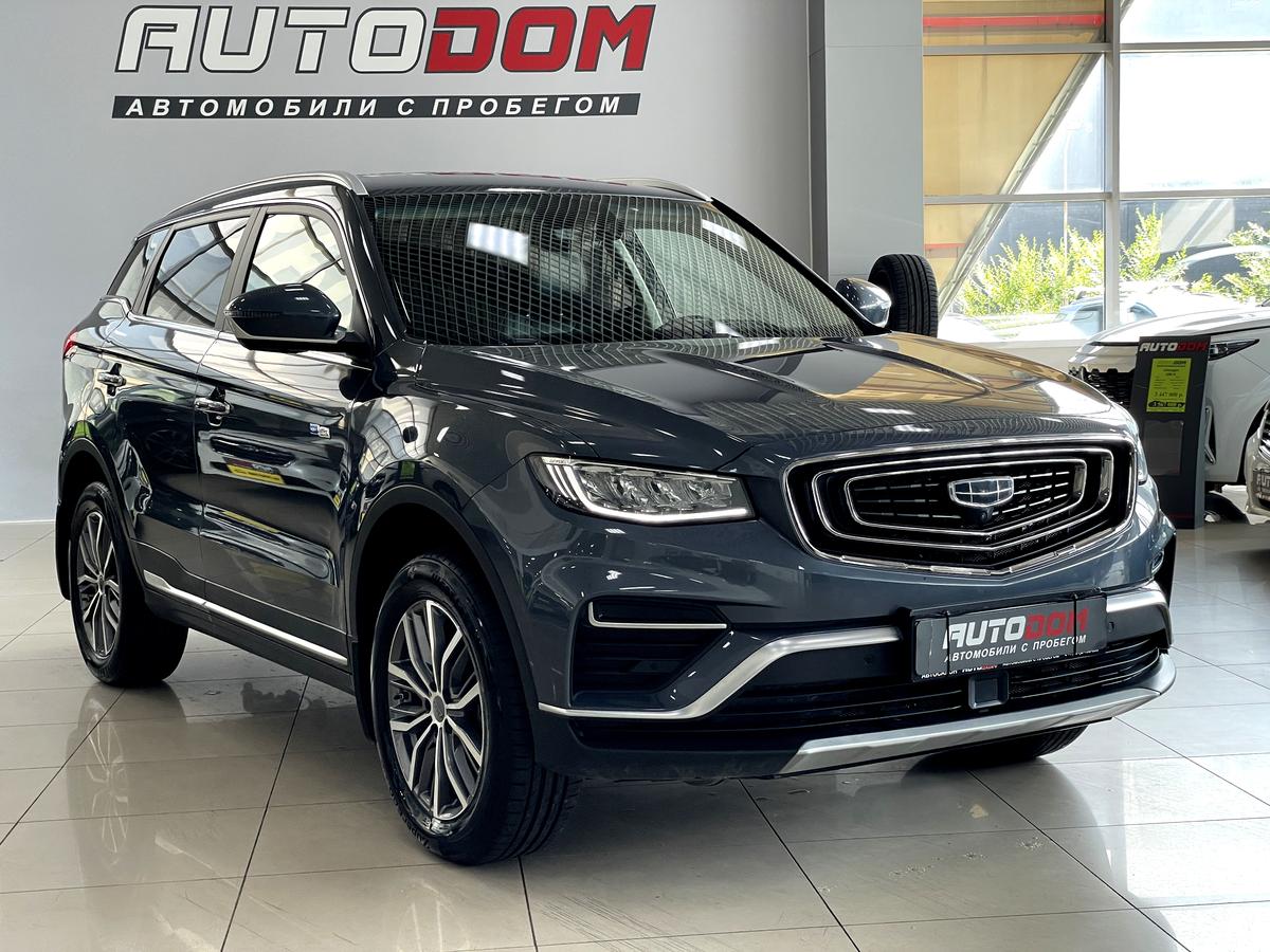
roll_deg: +2.4
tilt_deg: -3.6
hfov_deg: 36.8
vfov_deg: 28.0
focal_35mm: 52
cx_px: 635
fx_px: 1908
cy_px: 476
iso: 80
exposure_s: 1/99
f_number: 2
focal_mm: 6
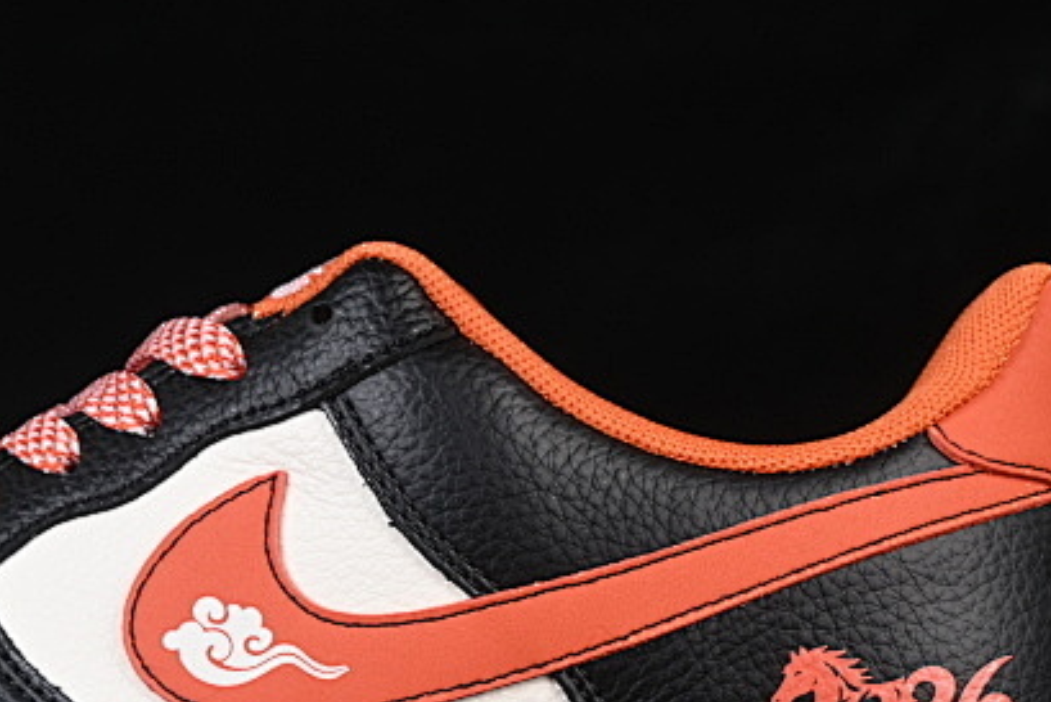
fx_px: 5782
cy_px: 496
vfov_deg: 6.9
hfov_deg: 10.4
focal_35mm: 198
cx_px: 229
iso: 160
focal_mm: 50
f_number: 7.1
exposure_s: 1/60
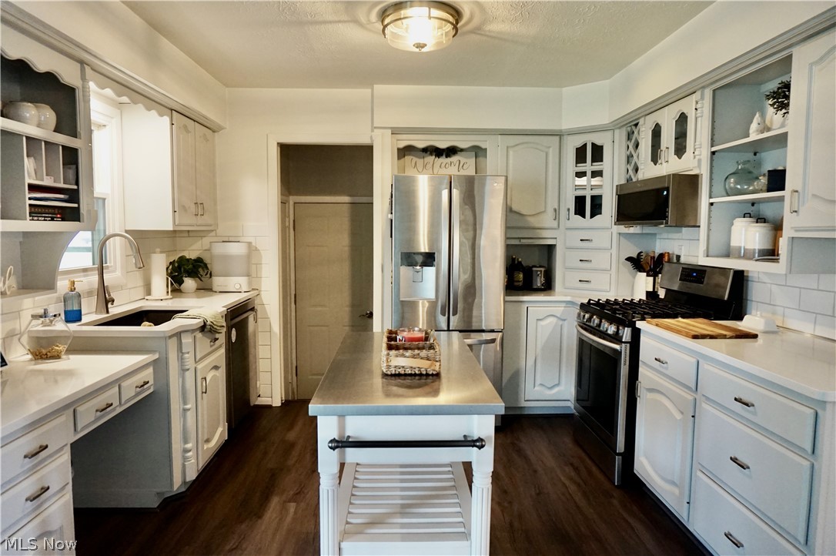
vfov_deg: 53.0
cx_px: 418
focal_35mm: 24
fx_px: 557
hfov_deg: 73.8
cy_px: 278
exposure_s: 1/60
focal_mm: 16
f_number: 4
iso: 1250
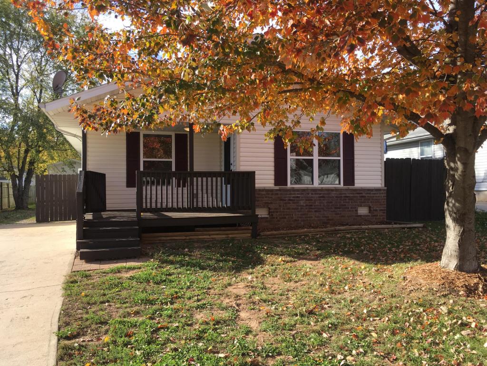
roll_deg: +0.7
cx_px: 244
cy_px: 183
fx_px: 408
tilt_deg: +0.8
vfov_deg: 48.2
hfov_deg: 61.7
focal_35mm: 29
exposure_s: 1/651
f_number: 2.2
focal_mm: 4.15
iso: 25
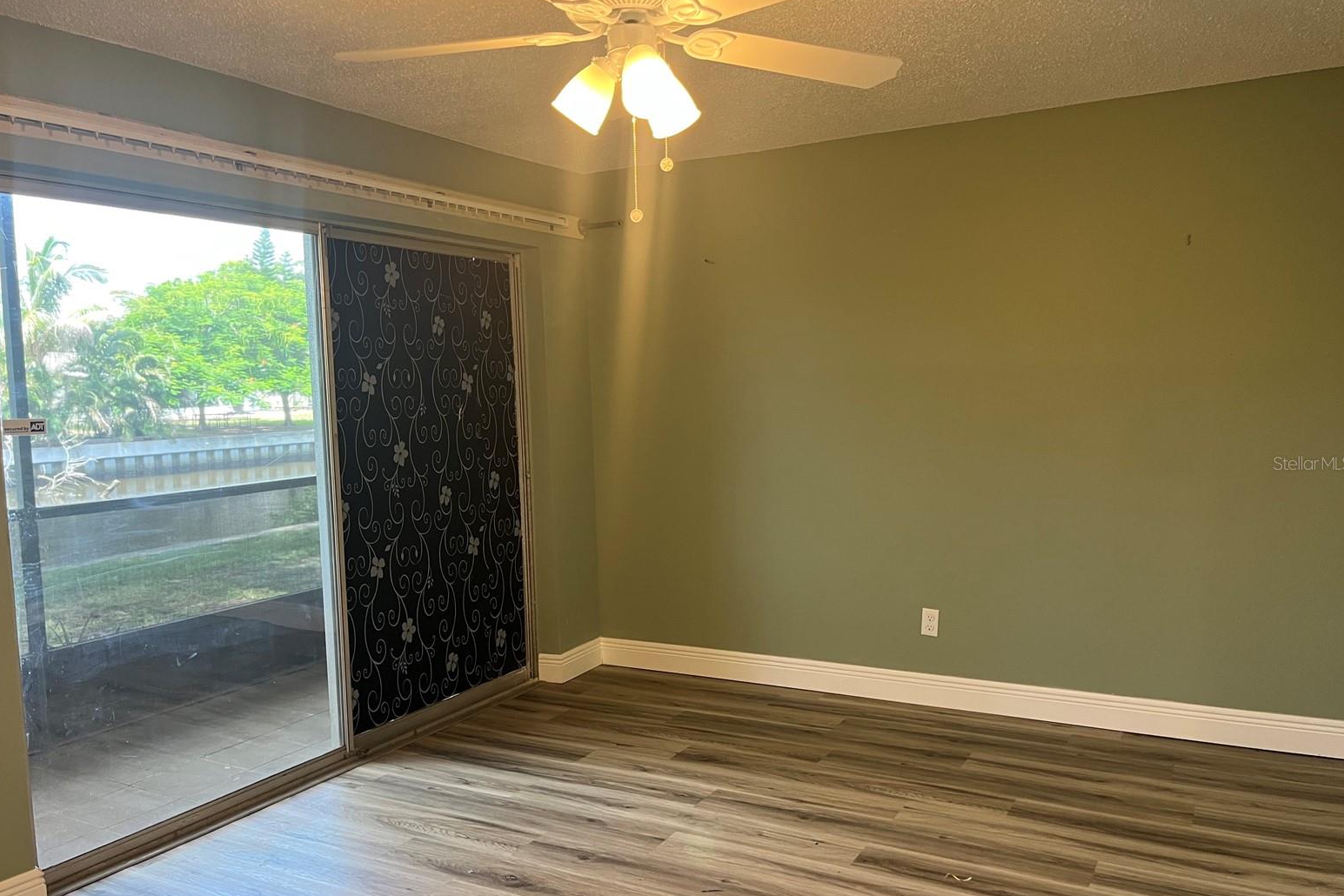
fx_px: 1045
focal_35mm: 28
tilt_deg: -1.5
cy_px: 463
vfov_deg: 46.4
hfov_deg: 65.5
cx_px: 659
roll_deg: +2.2
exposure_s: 1/60
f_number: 1.6
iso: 125
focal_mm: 5.1
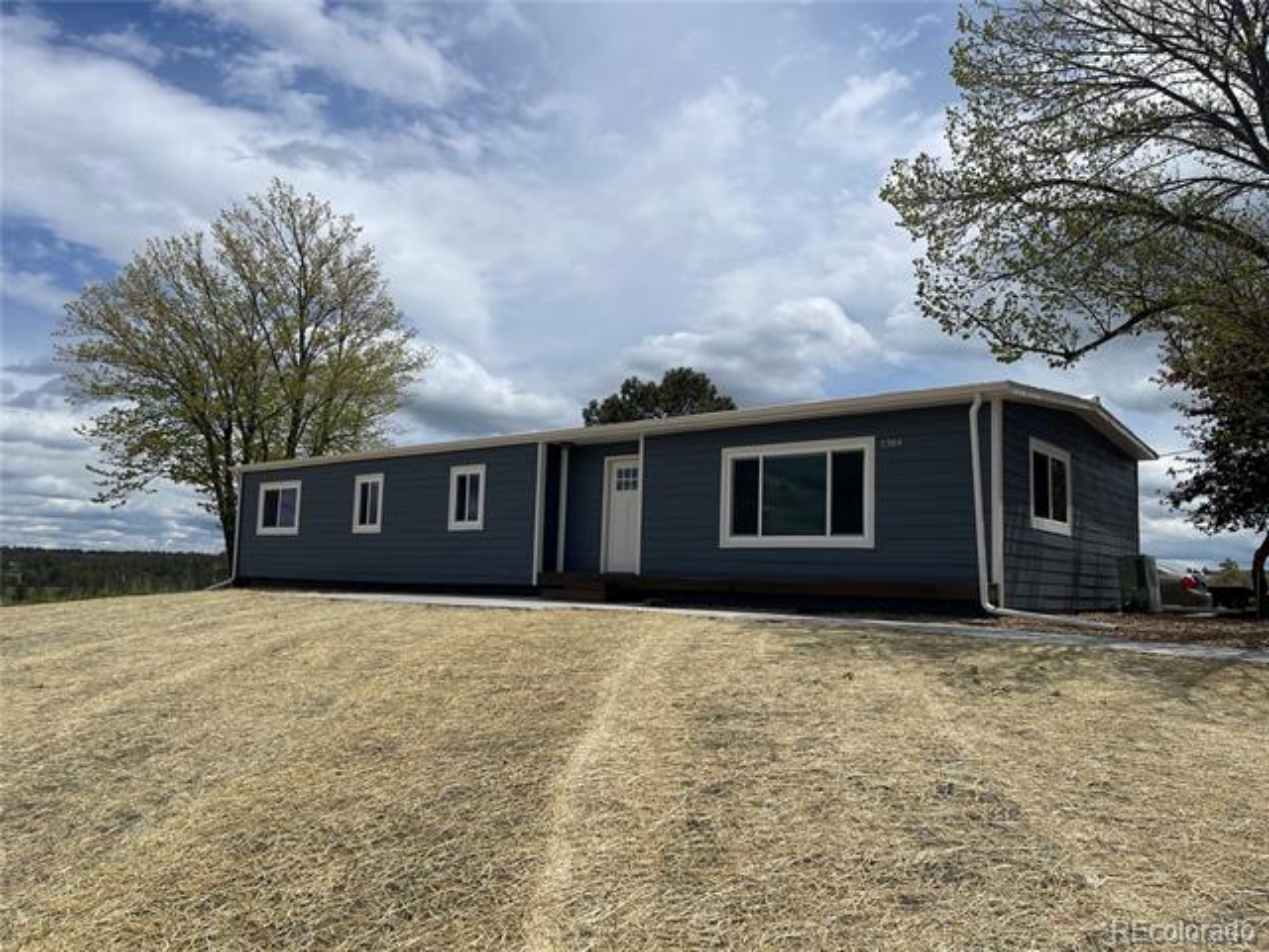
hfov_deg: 69.4
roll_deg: -1.0
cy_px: 476
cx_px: 634
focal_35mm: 25
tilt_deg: +7.0
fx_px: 916
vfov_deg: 54.9
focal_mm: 5.1
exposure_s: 1/10000
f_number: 1.6
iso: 32
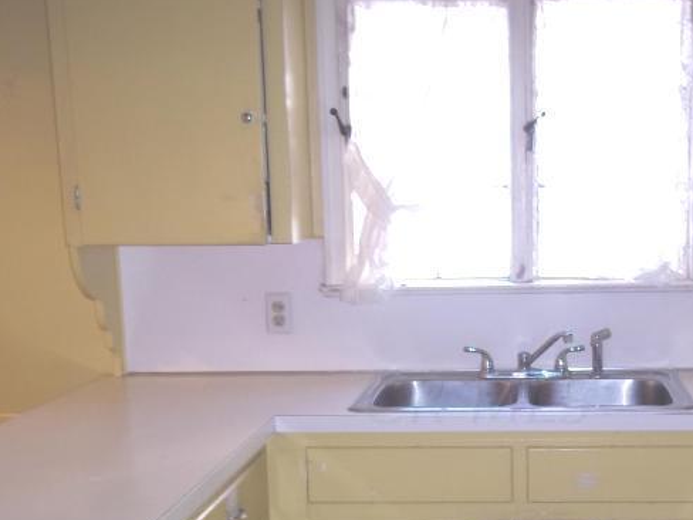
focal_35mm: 59
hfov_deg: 32.4
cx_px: 476
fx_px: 1181
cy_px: 398
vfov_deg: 24.5
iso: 80
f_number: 3.1
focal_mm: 6.5
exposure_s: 1/30
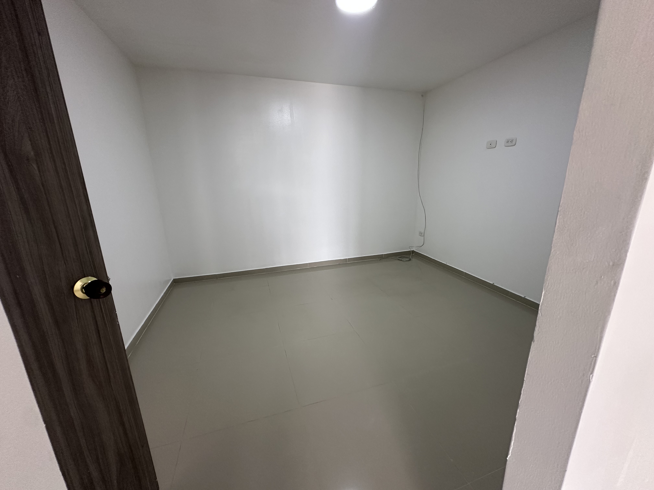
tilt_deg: -14.3
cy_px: 245
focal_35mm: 14
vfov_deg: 85.7
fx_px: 265
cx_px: 327
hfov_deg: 102.1
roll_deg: +1.1
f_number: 2.2
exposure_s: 1/99
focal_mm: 2.22
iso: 160
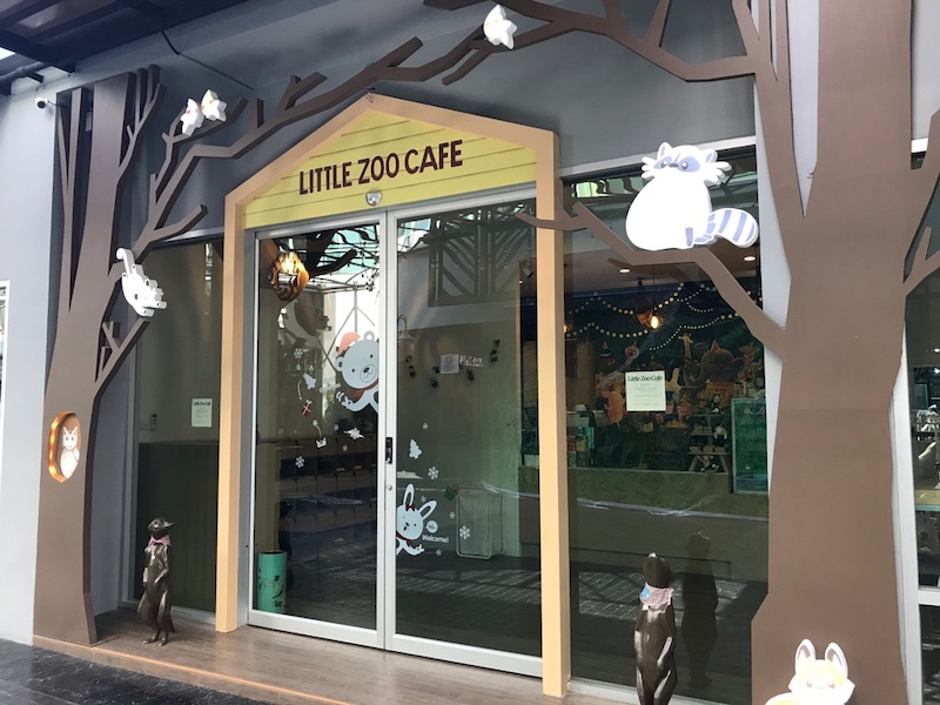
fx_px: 760
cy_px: 352
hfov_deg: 63.4
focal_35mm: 28
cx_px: 470
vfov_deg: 49.7
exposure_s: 1/33
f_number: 1.8
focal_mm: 3.99
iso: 20
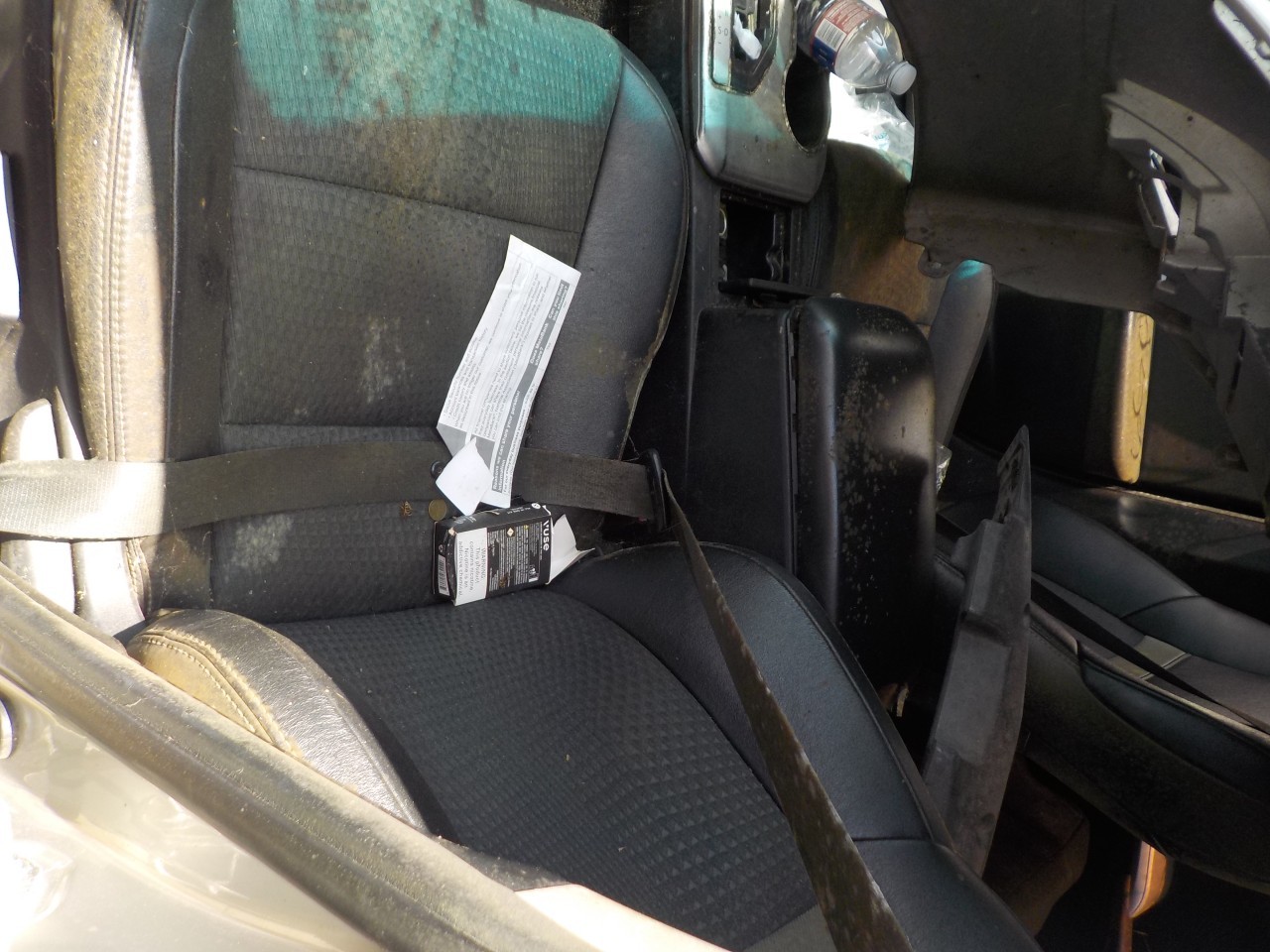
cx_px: 635
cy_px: 476
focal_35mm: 30
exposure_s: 1/160
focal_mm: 4.1
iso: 125
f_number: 3.3
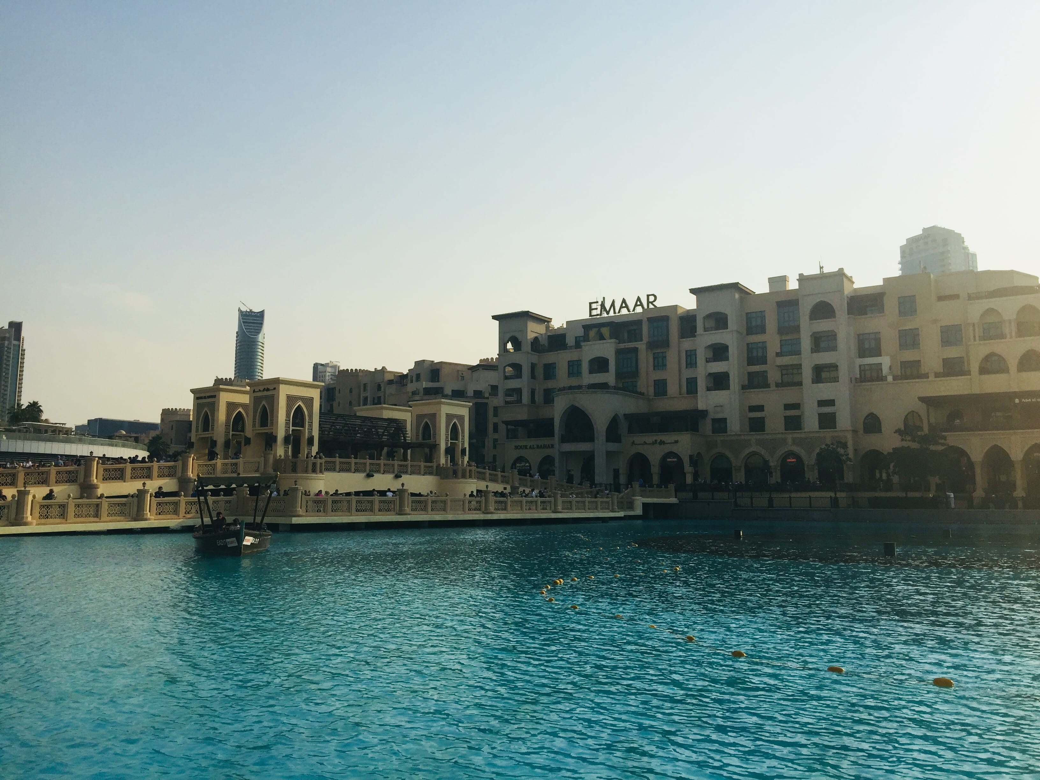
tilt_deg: +9.4
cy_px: 390
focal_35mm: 29
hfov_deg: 61.7
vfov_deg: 48.2
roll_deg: -1.4
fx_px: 871
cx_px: 520
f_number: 2.2
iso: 32
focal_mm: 4.15
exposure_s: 1/2475
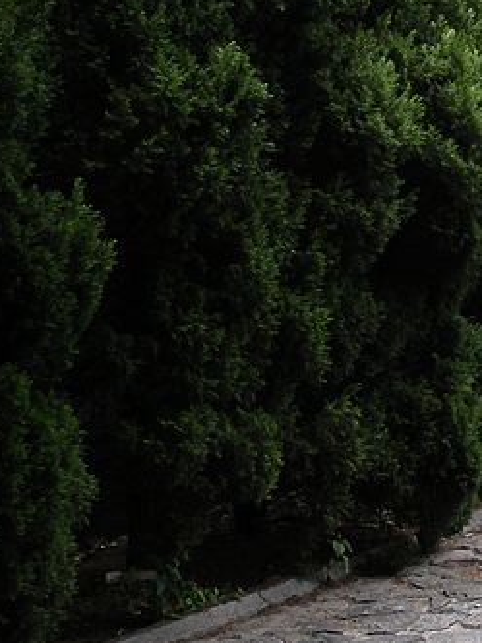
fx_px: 2061
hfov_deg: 12.7
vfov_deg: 17.7
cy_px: 269
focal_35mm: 111
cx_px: 699
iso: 64
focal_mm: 6.3
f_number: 3.5
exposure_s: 1/101
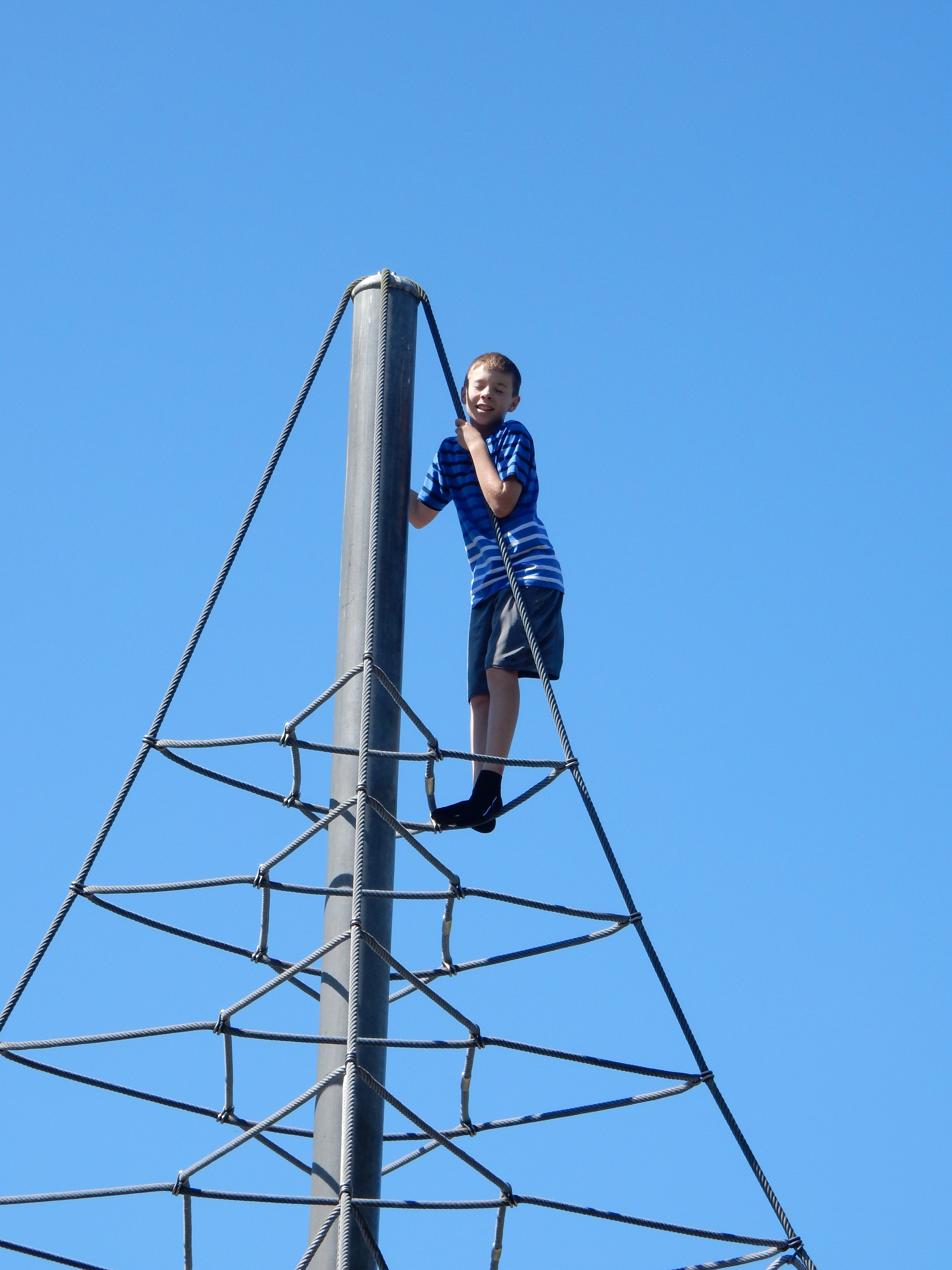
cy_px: 635
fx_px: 5097
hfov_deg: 10.7
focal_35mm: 139
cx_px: 476
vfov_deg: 14.2
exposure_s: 1/400
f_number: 6
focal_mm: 24.7
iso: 125
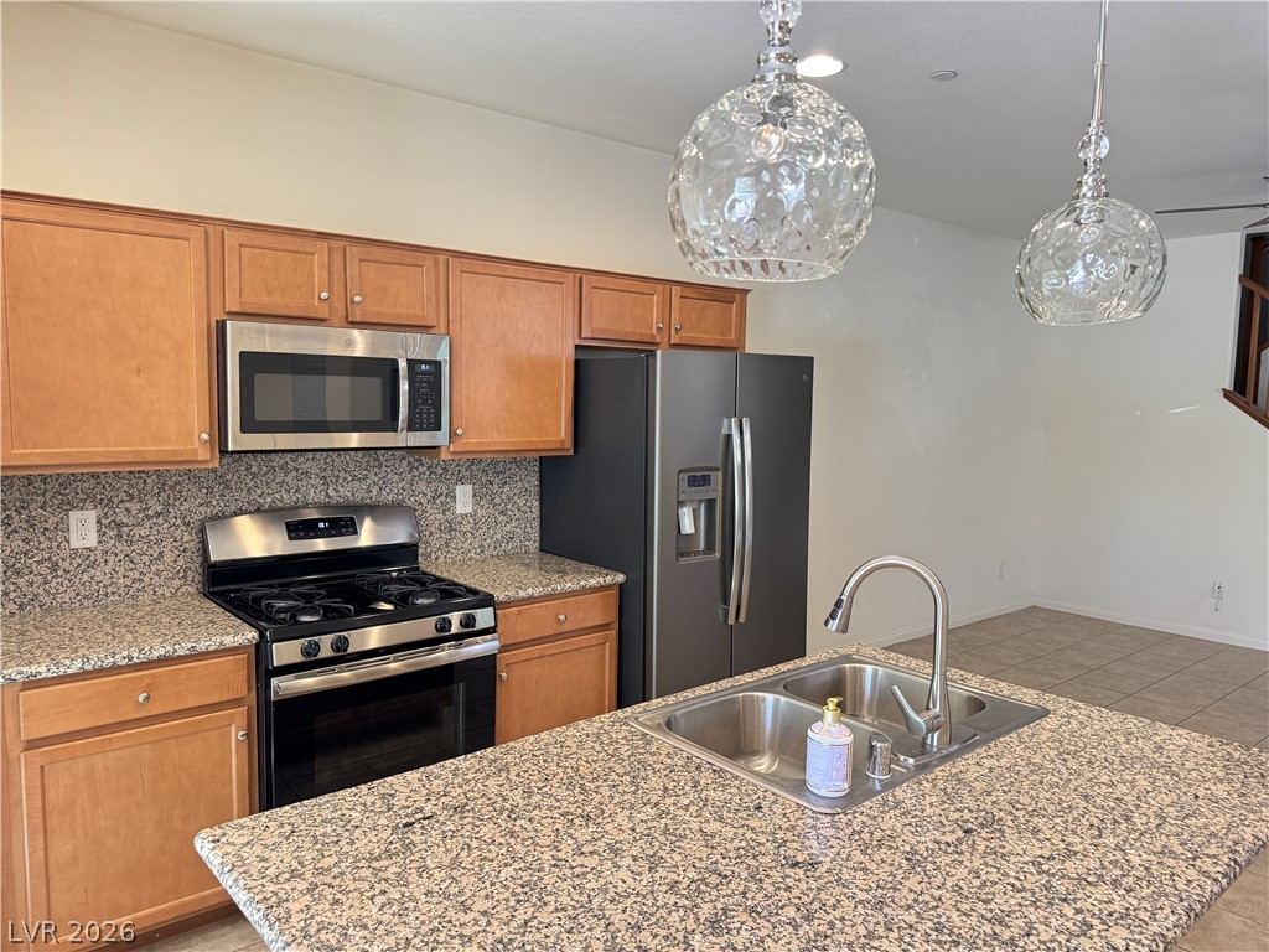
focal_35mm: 24
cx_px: 634
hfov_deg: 71.6
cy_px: 476
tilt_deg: -5.8
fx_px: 880
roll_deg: -1.8
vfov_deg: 56.8
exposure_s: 1/60
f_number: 1.78
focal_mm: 6.76
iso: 320
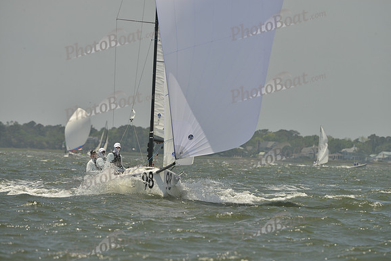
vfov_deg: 3.4
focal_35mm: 402
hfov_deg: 5.1
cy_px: 130
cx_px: 196
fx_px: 4367
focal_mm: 400
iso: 280
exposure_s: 1/1250
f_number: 9
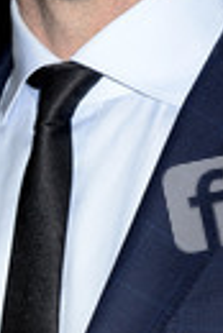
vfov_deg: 6.8
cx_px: 63
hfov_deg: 4.6
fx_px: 2789
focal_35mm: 301
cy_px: 64
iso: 640
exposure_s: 1/250
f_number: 8
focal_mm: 98
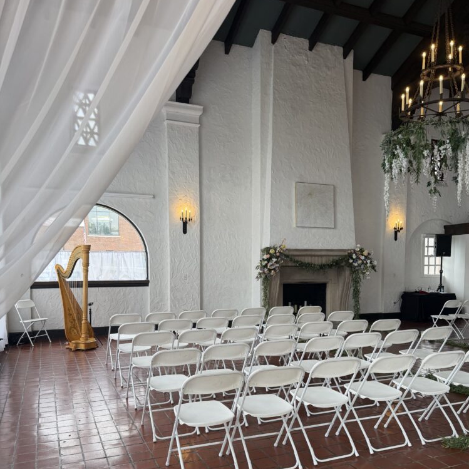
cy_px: 293
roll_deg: -0.6
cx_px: 239
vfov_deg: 55.0
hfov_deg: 55.6
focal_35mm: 29
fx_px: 445
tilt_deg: -4.2
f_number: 1.78
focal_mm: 6.76
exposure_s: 1/207
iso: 80
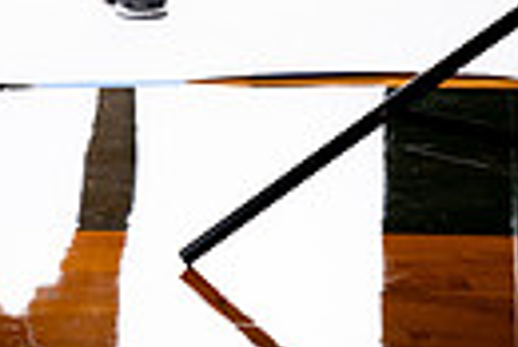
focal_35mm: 190
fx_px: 2737
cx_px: -56
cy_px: -522
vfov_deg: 6.8
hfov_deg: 10.7
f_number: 5.6
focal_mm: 55
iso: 400
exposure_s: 1/250
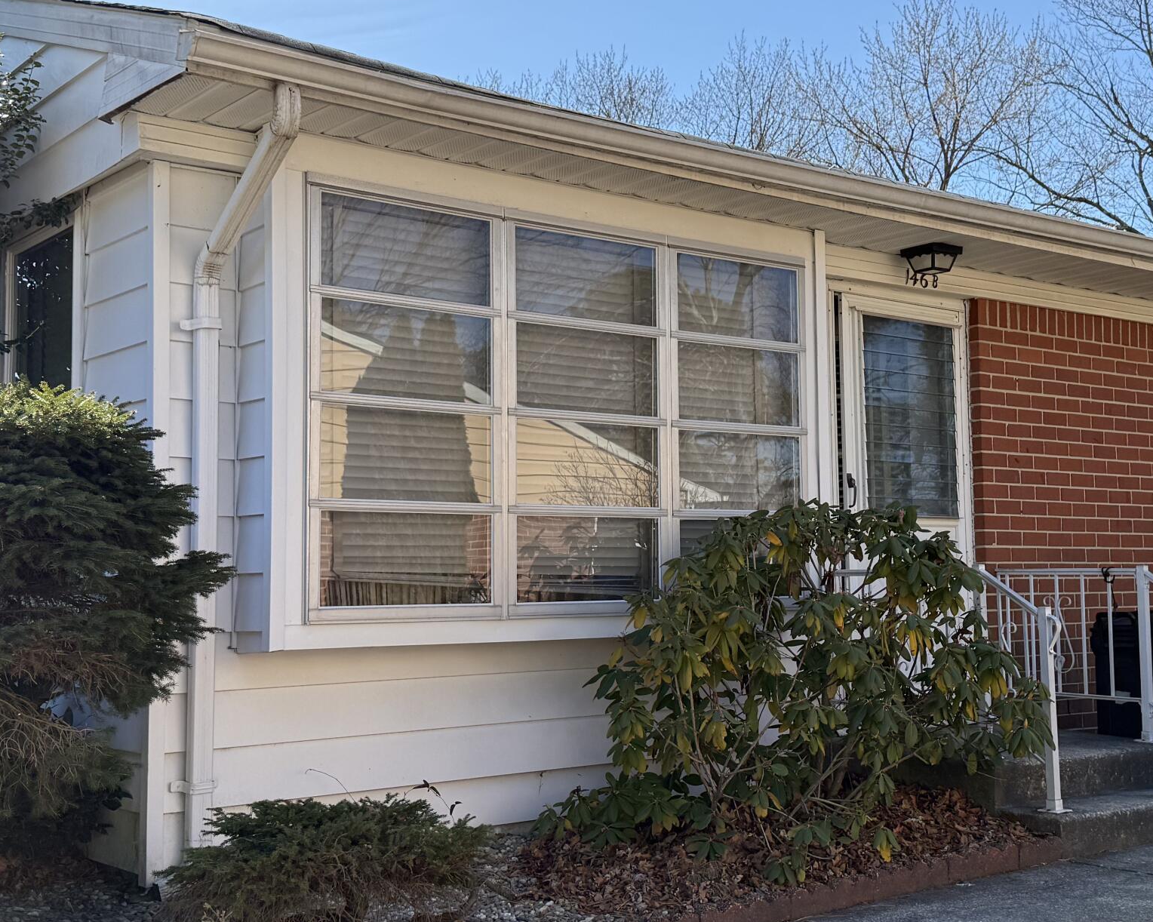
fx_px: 1570
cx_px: 708
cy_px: 450
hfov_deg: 40.1
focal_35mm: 46
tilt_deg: +5.2
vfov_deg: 32.7
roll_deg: +0.4
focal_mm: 6.76
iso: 80
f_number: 1.78
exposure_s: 1/3145
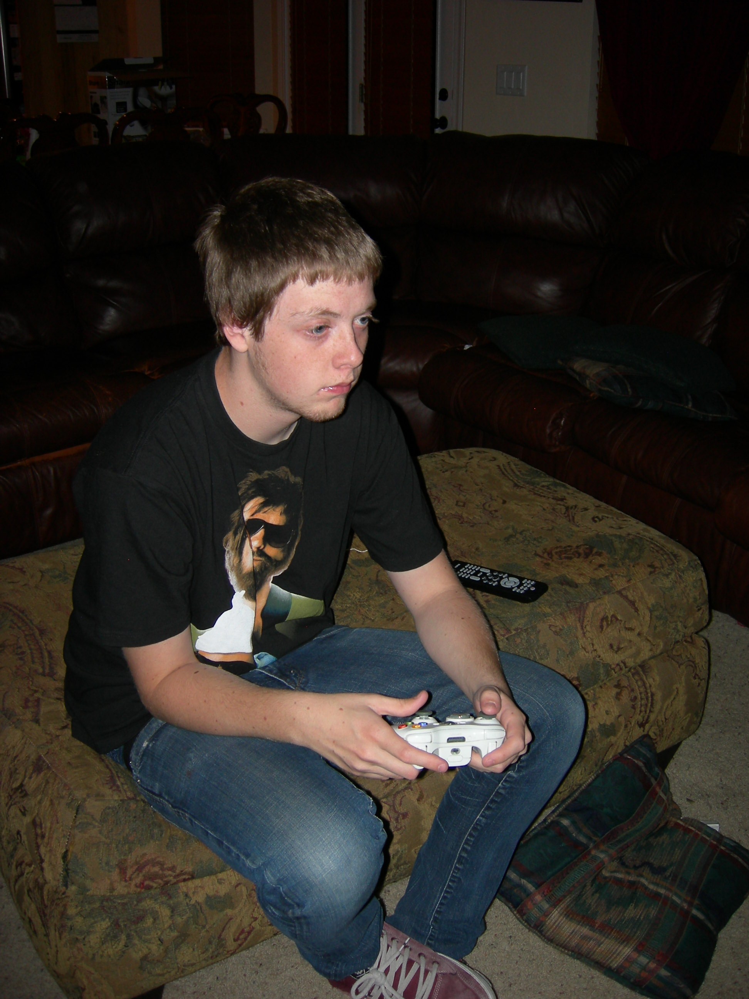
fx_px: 1039
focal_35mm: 36
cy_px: 500
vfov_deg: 51.4
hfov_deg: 39.7
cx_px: 374
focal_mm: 7.5
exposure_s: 1/60.1
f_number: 2.7
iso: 64
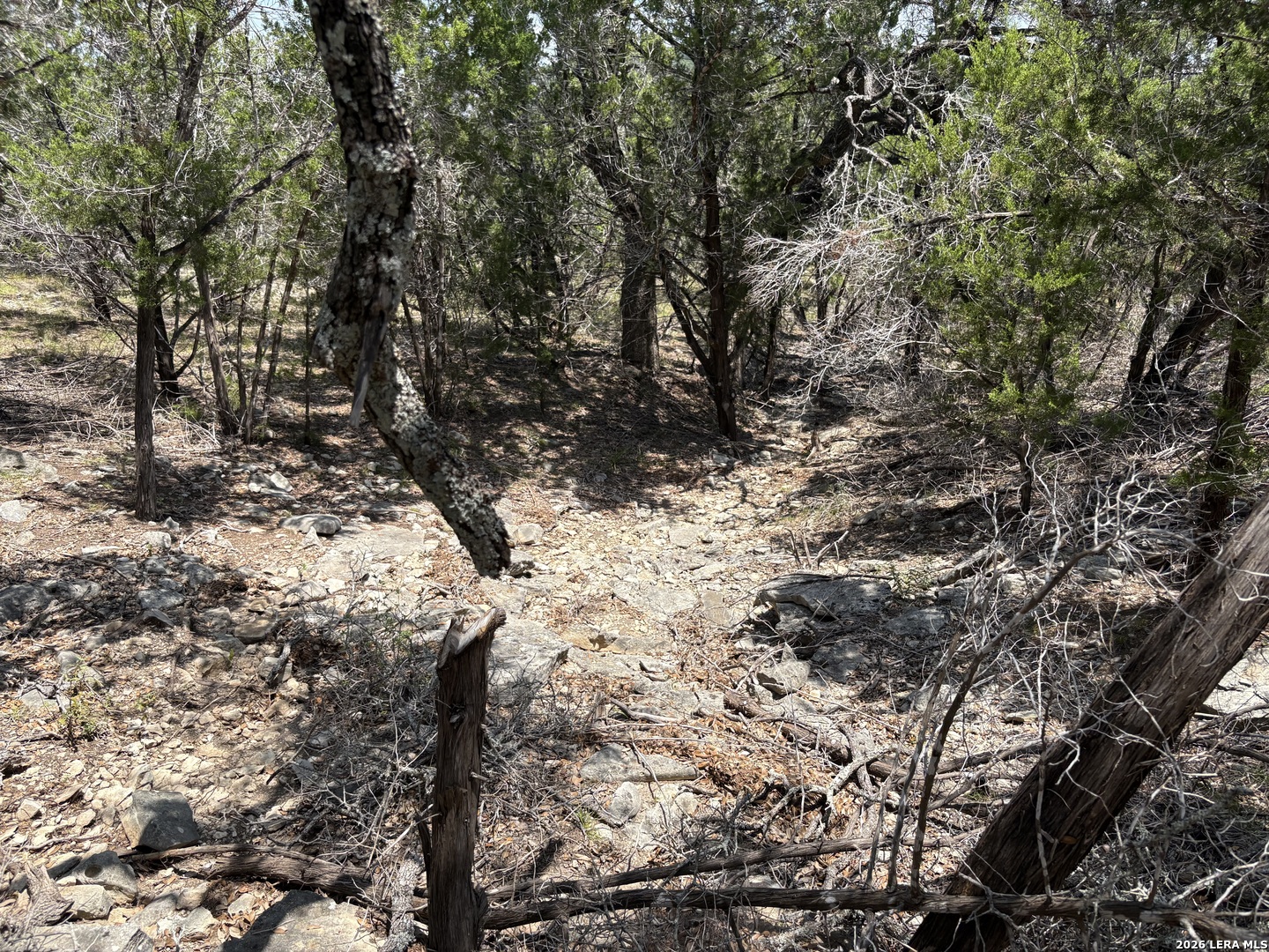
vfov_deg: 53.1
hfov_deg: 67.3
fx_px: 953
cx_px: 634
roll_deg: +0.6
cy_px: 476
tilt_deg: -19.2
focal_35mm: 26
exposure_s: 1/1263
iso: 50
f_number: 1.6
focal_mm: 5.96
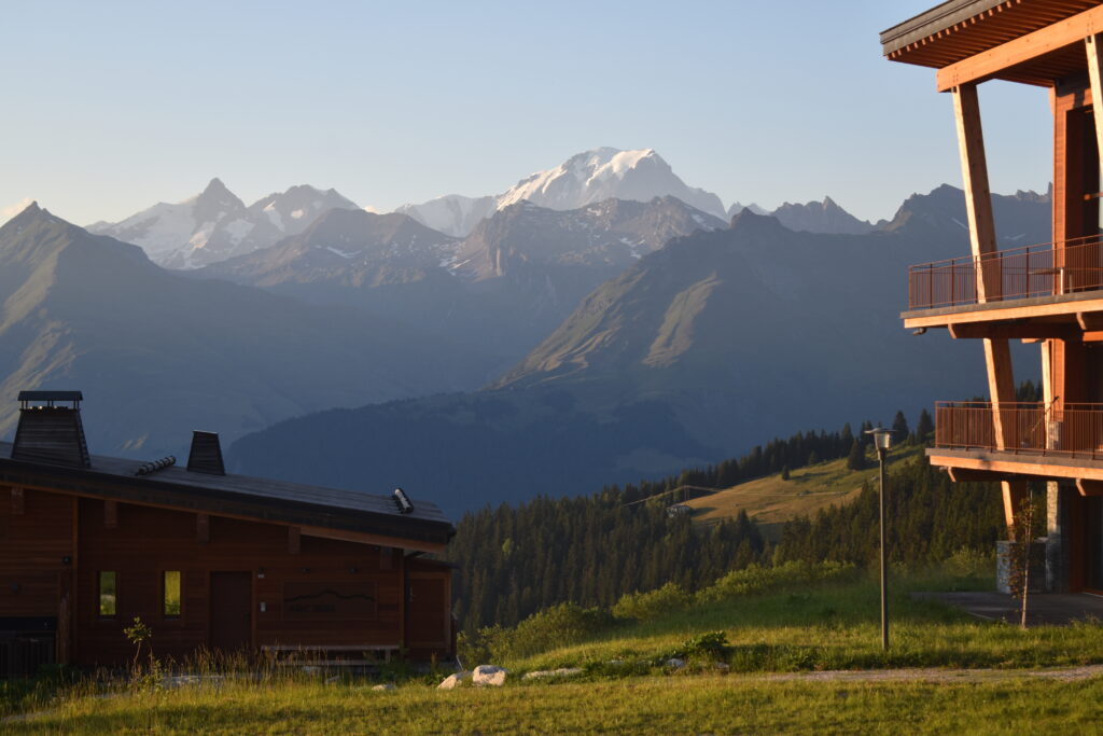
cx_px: 552
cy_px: 368
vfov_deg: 16.6
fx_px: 2528
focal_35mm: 82
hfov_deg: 24.6
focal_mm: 55
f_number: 5.6
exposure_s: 1/200
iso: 140
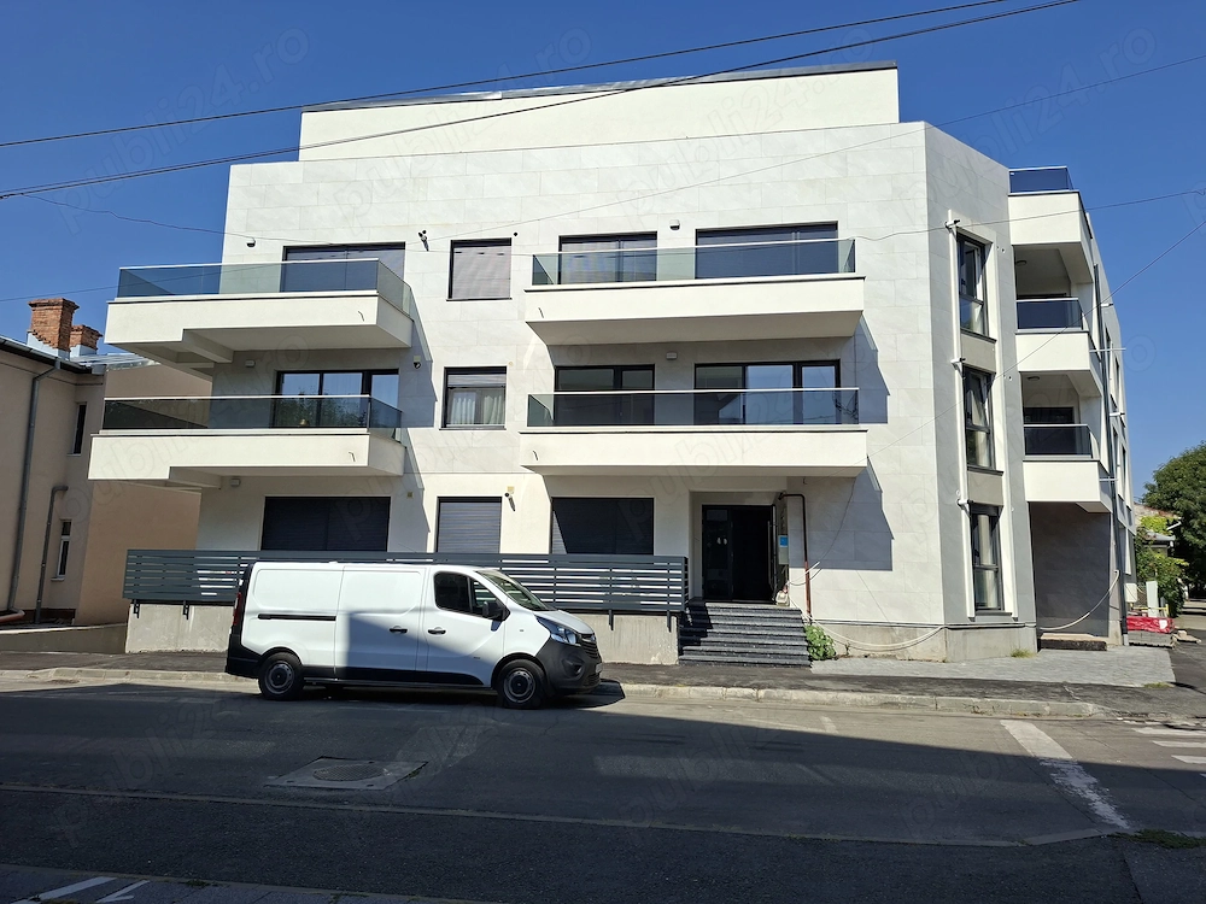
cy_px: 452
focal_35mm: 23
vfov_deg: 58.9
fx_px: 801
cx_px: 603
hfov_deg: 73.9
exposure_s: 1/2564
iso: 50
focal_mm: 5.54
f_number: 1.8
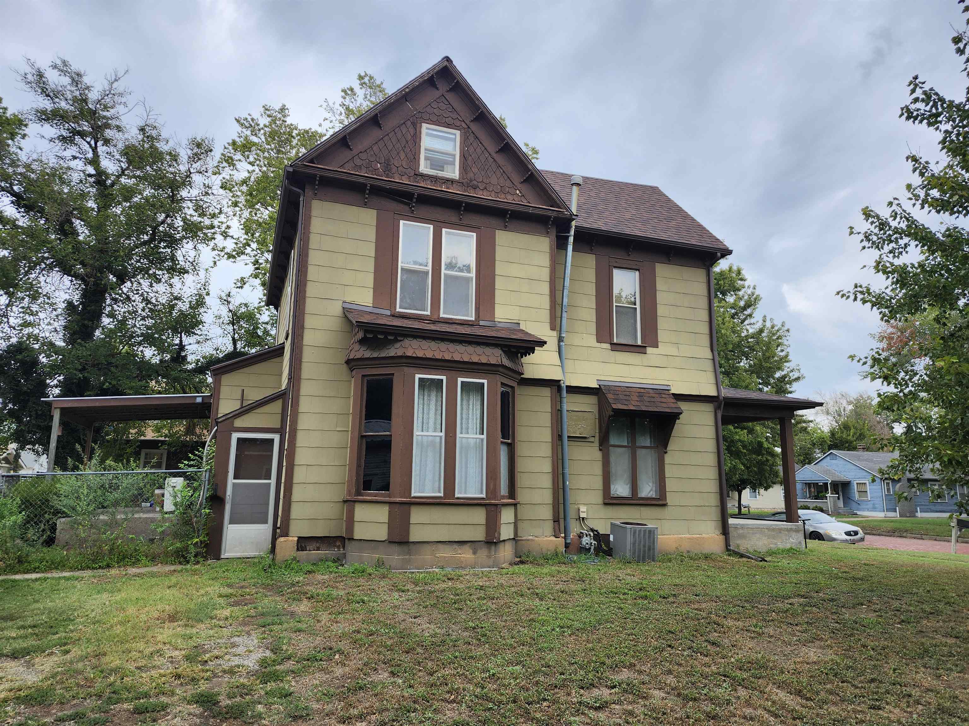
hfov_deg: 73.9
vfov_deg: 58.9
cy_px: 363
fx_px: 644
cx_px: 484
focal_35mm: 23
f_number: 1.8
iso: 25
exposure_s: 1/254
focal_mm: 5.54
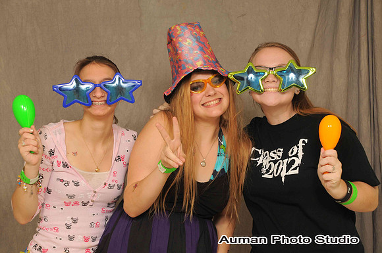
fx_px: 763
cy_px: 126
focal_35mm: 72
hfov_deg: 28.1
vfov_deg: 18.9
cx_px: 191
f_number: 6.3
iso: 200
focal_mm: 48
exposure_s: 1/125
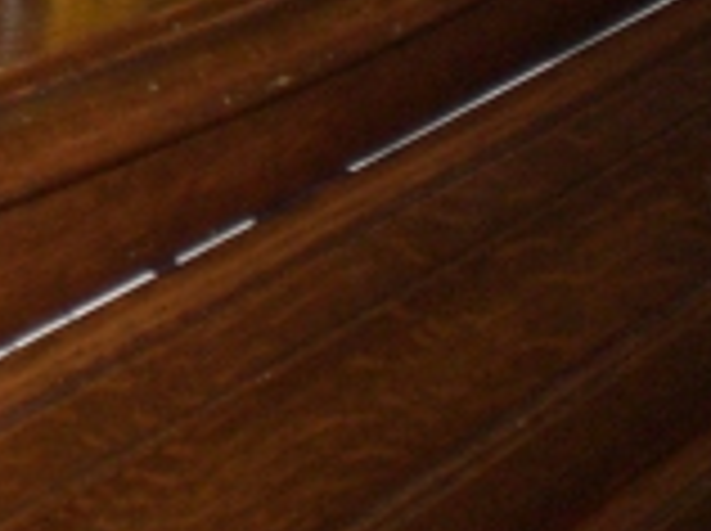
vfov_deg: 9.2
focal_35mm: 154
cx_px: -288
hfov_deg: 12.3
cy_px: -428
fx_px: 3158
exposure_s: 1/60
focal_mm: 6.3
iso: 200
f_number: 3.1
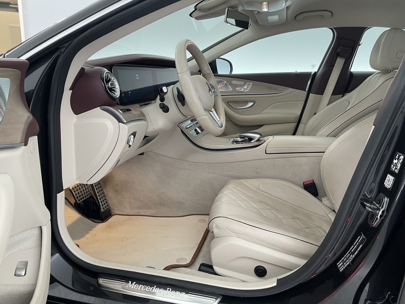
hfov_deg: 69.4
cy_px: 152
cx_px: 202
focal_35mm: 25
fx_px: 292
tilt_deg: -15.7
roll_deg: -2.0
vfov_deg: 54.9
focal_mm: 5.1
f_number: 1.6
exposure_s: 1/50
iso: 160
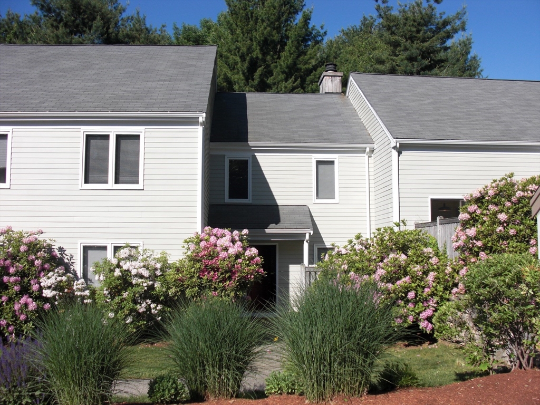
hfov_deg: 51.4
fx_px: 562
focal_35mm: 36
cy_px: 202
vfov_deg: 39.7
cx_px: 270
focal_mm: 6.3
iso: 50
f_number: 7.9
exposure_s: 1/125
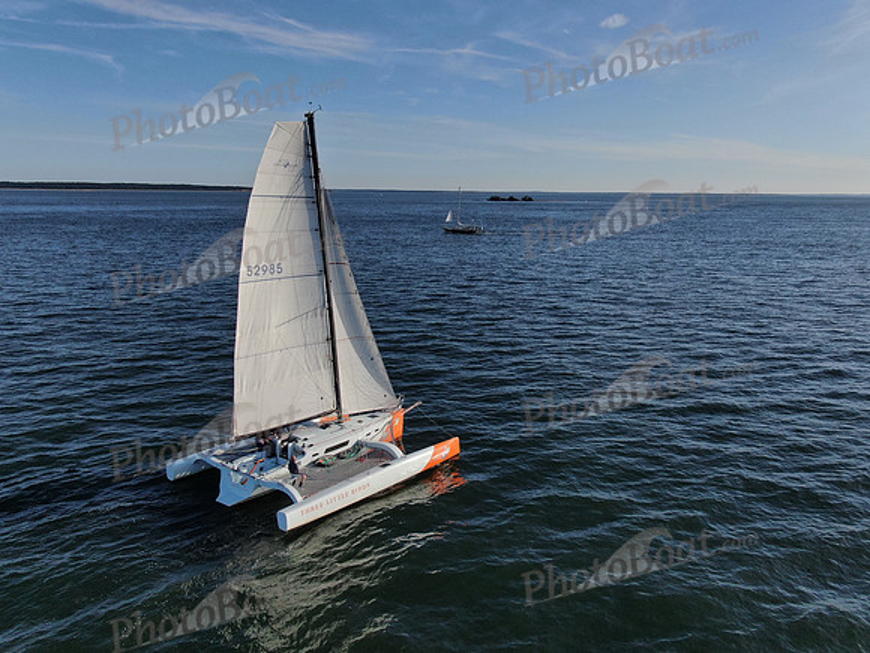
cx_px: 435
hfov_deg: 61.7
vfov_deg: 48.2
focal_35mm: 29
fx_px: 729
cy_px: 326
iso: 100
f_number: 3
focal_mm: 5
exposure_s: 1/2500
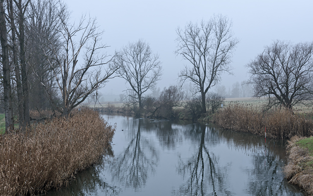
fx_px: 406
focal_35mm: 48
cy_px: 117
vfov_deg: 27.0
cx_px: 140
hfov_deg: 42.1
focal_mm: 27
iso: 200
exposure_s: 1/125
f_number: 6.3
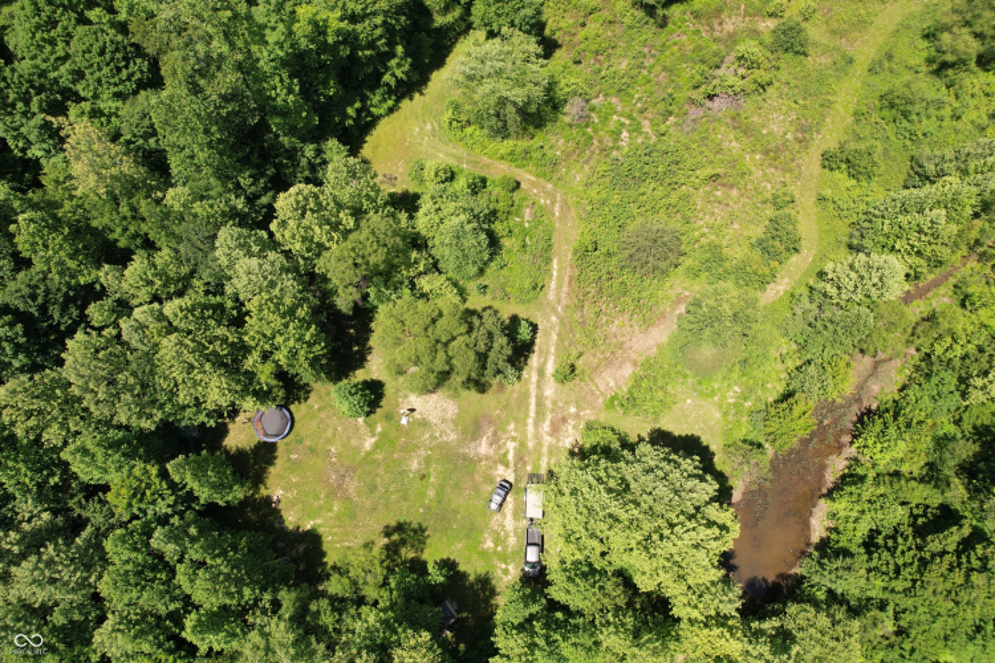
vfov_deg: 57.2
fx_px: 608
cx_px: 498
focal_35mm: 22
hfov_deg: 78.6
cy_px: 332
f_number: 2.8
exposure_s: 1/1000
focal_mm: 8.38
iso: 110
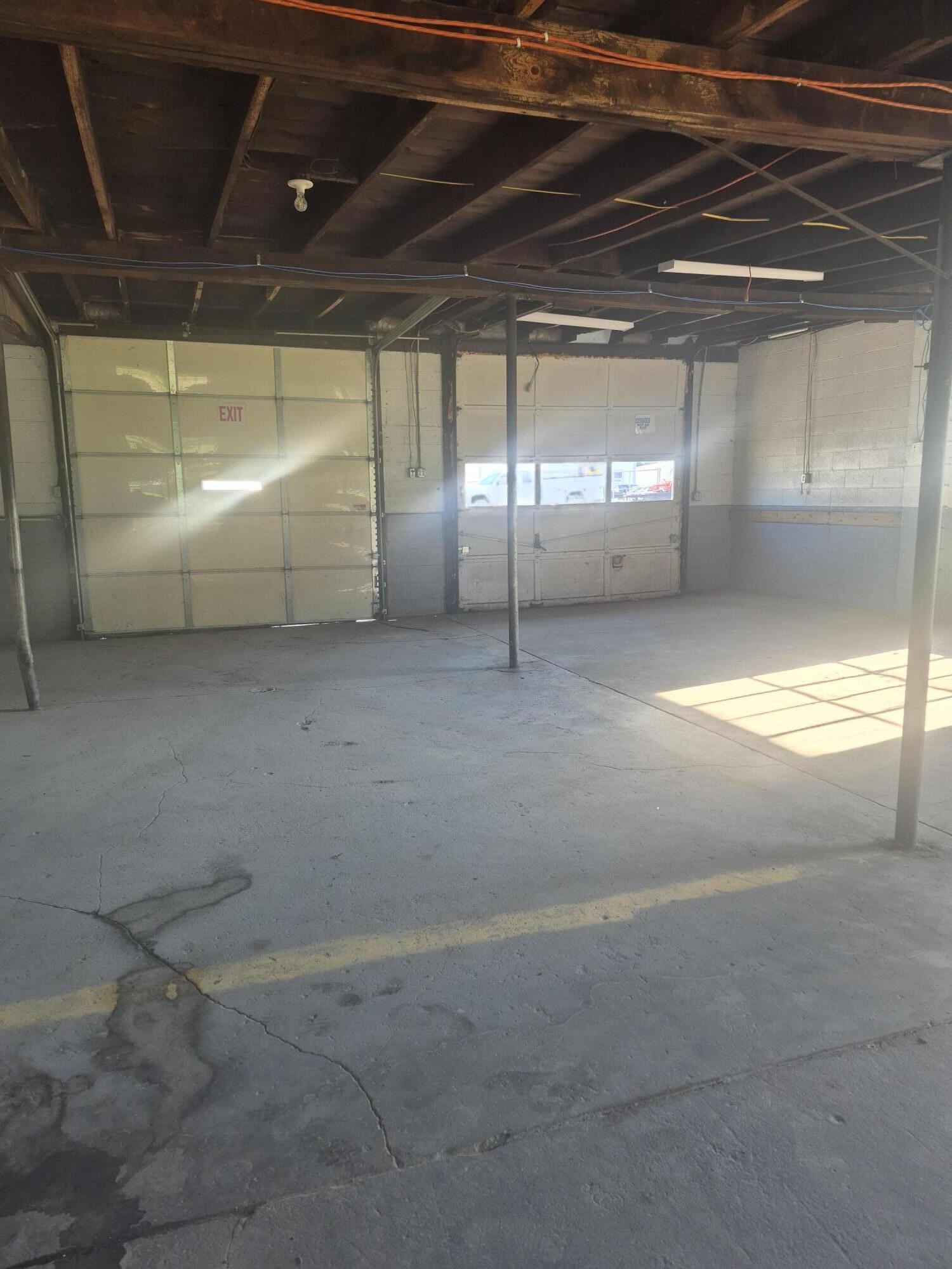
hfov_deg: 58.9
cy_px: 634
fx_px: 843
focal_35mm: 23
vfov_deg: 73.9
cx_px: 476
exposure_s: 1/180
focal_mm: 5.4
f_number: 1.8
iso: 80
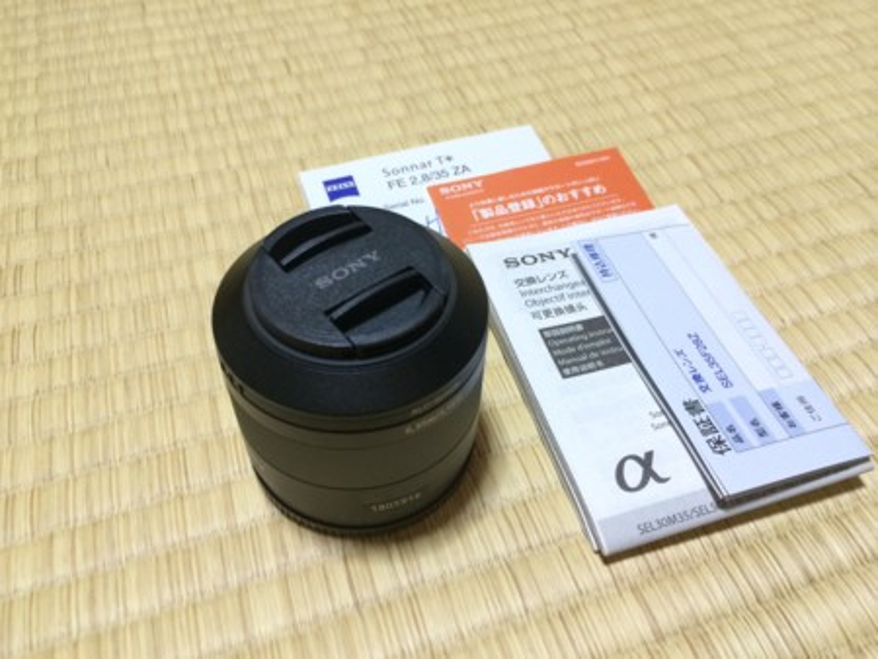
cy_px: 330
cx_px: 439
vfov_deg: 46.8
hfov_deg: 59.9
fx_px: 761
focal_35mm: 30
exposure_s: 1/33
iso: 320
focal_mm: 4.12
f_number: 2.2
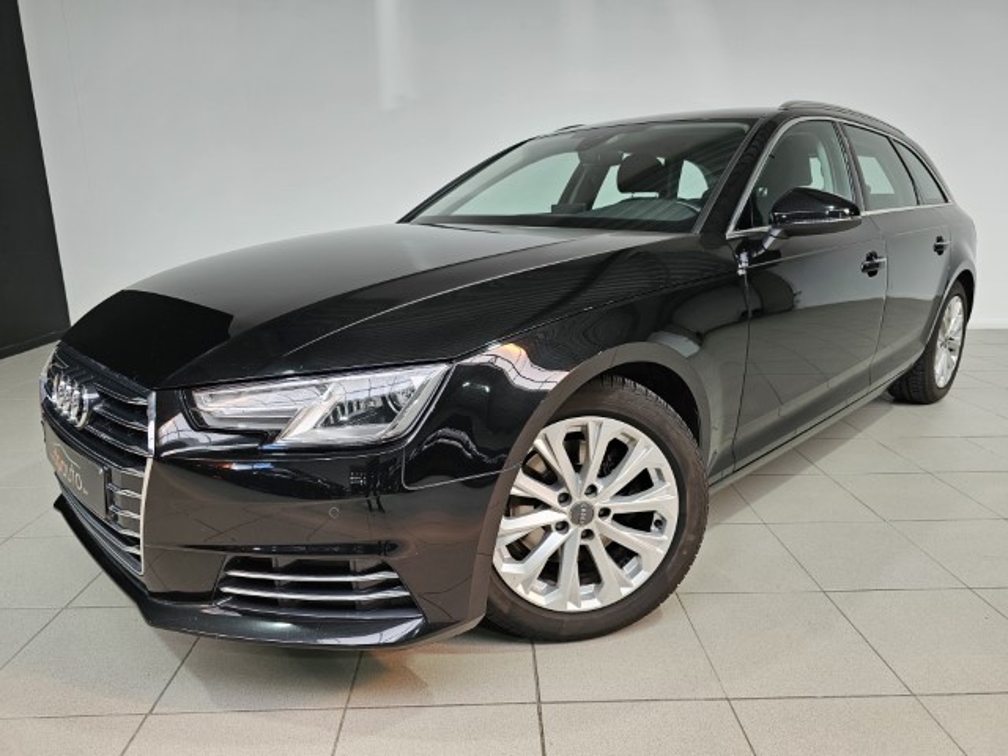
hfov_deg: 73.9
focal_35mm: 23
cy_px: 378
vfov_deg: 58.9
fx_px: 670
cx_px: 504
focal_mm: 6.3
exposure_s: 1/100
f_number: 1.7
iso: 40
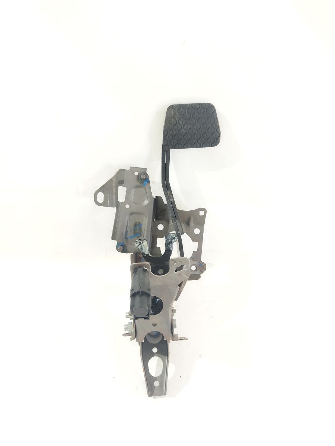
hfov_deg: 51.4
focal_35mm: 27
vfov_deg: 65.3
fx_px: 348
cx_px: 168
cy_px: 223
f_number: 1.79
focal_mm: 4.71
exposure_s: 1/50
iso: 400
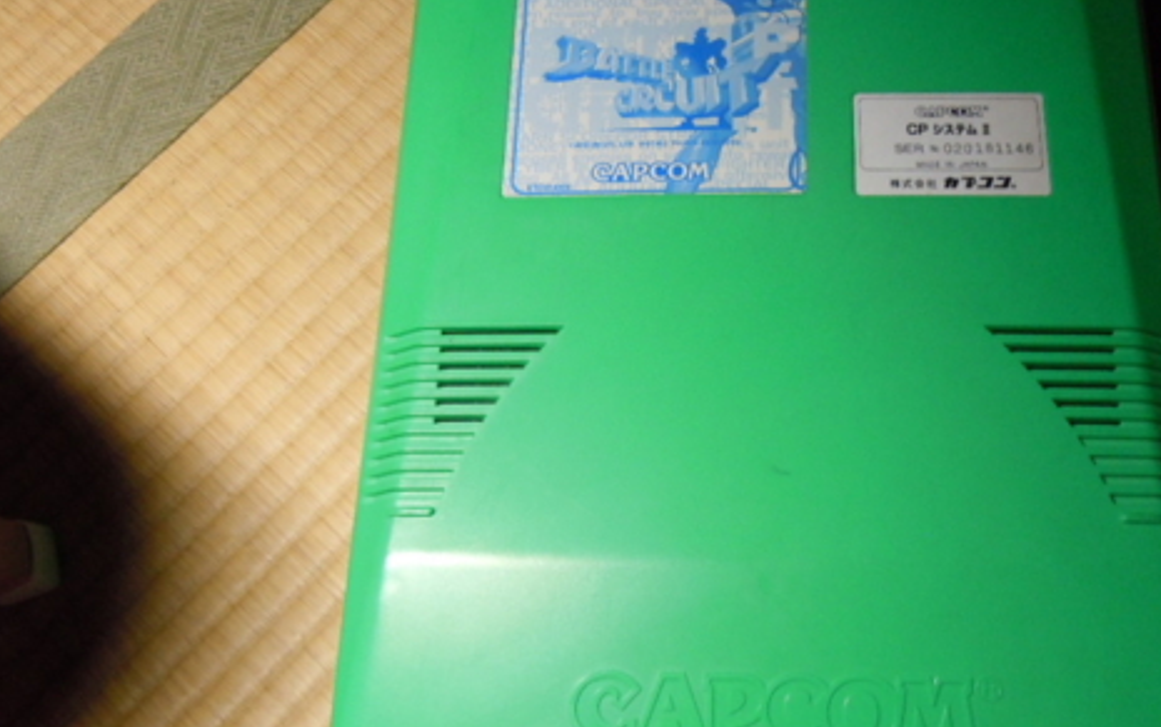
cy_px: 342
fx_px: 1298
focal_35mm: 41
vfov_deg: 31.3
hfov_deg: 47.9
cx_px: 699
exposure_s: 1/10
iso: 400
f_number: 3.5
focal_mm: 5.4
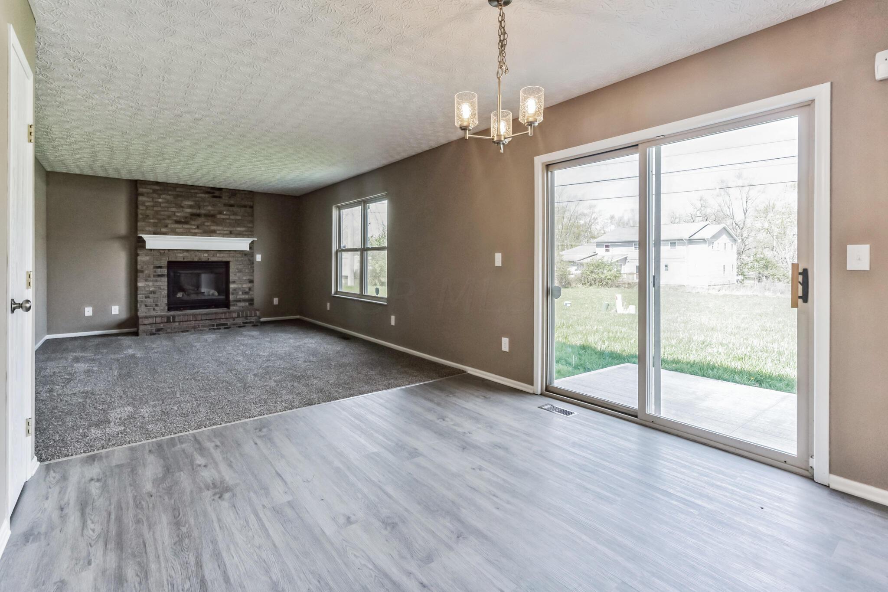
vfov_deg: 73.7
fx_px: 395
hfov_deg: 96.7
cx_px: 444
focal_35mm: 16
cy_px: 296
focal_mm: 16
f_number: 8
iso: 400
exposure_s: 1/80
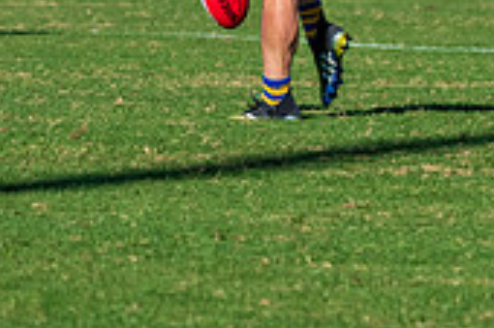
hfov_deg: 2.5
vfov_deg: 1.7
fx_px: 11145
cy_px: -211
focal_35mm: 813
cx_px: 229
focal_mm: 200
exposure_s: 1/2000
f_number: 8
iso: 800
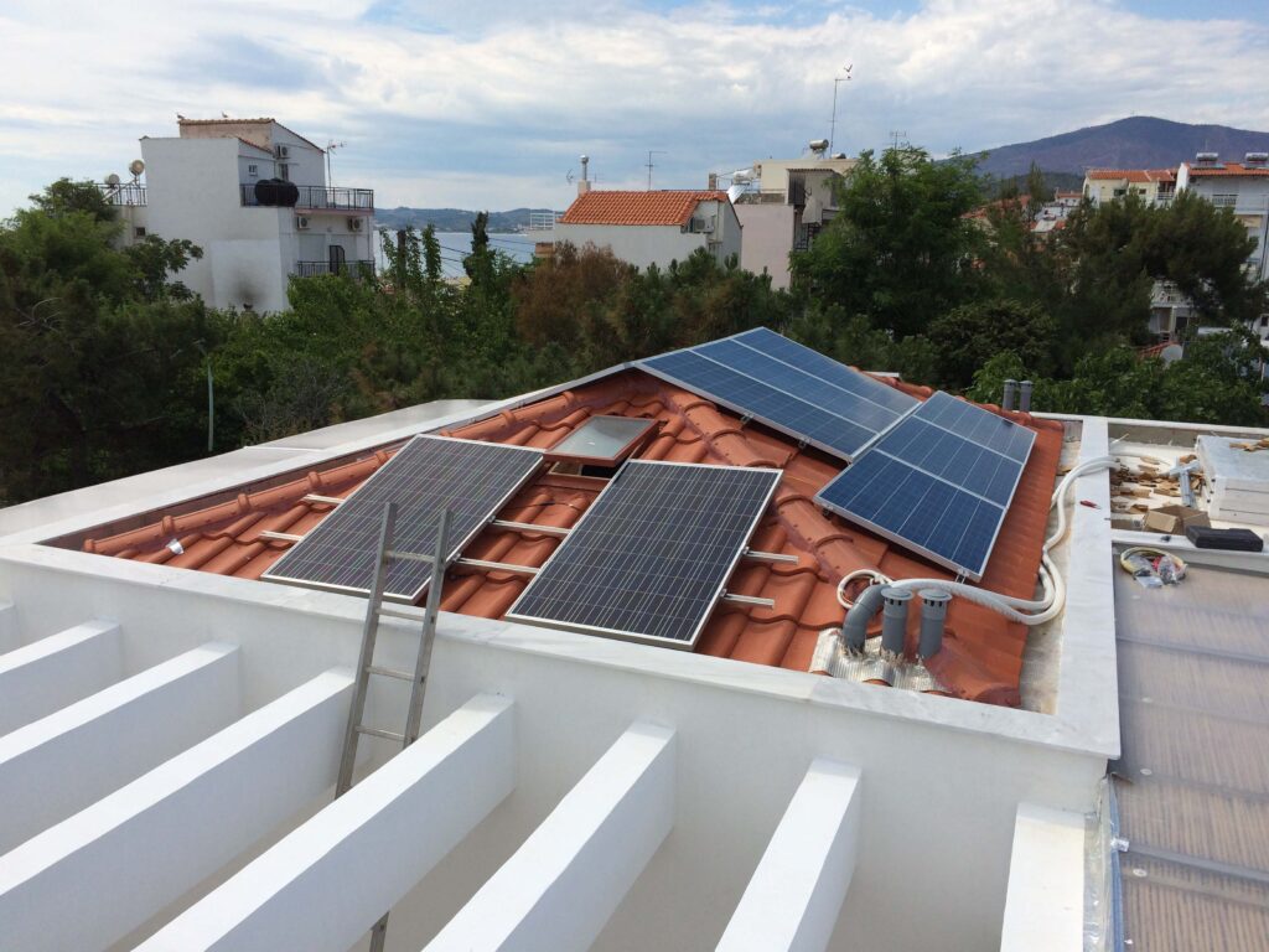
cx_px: 634
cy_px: 476
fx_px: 1063
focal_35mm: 29
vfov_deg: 48.2
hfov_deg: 61.7
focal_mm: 4.15
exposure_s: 1/3165
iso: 32
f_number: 2.2
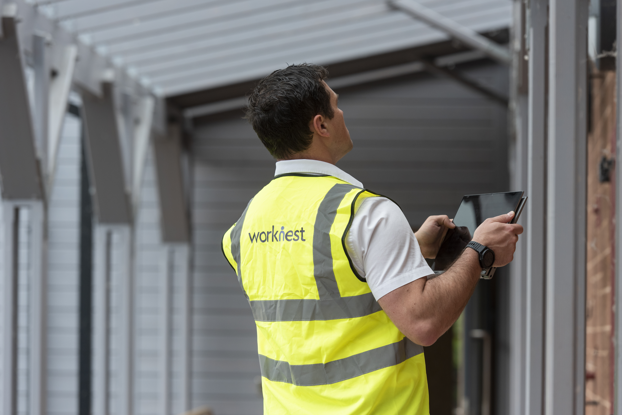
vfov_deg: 9.8
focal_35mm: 140
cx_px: 311
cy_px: 208
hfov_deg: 14.6
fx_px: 2420
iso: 320
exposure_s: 1/500
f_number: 4.5
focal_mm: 140
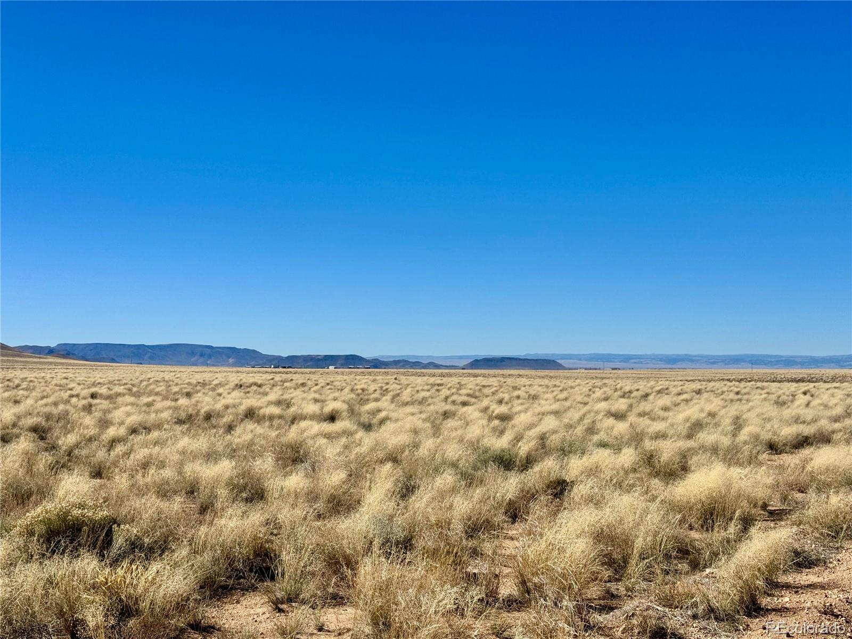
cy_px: 320
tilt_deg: +2.1
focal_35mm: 48
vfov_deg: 30.3
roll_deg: -0.1
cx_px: 426
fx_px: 1181
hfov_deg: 39.7
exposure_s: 1/7937
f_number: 1.78
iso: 64
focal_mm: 6.76
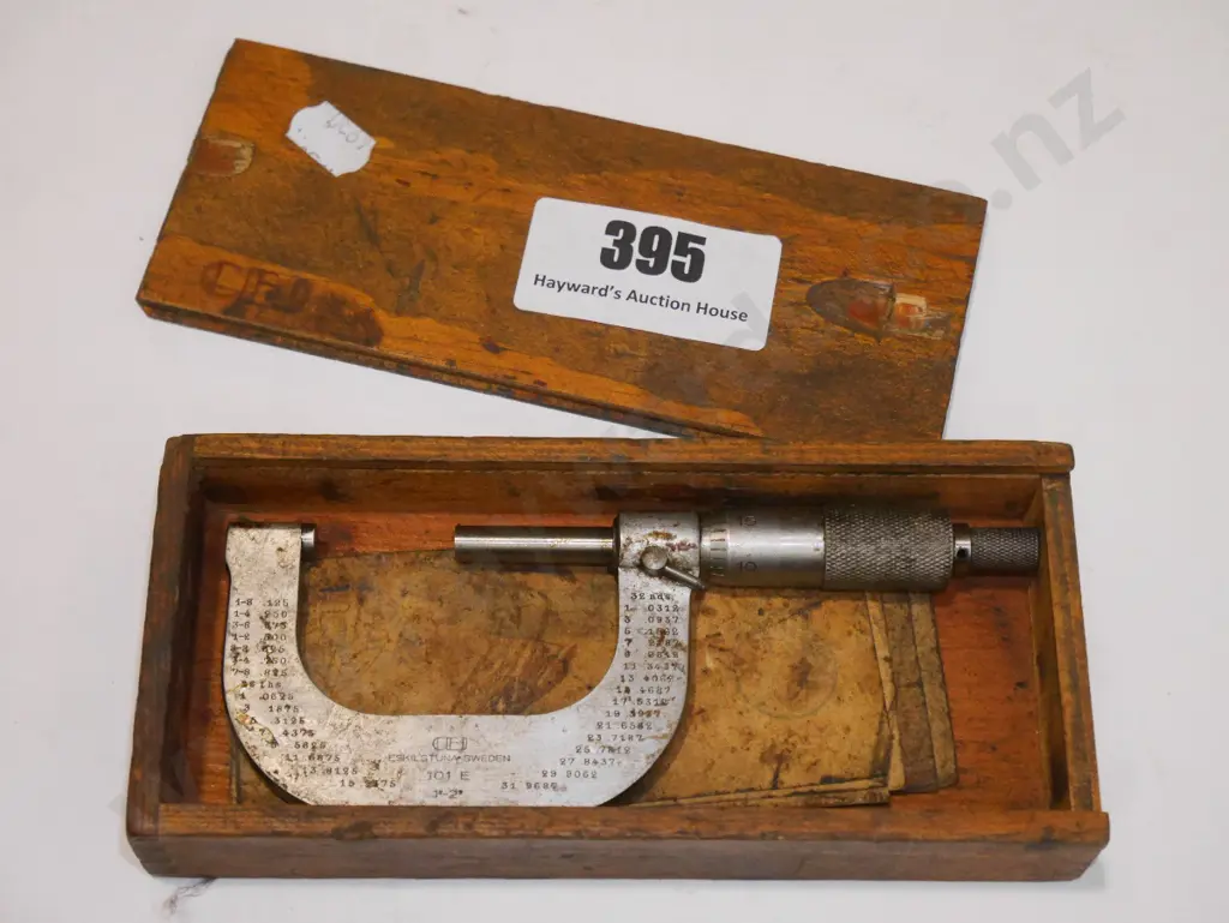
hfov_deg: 30.3
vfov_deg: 22.9
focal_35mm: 64
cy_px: 462
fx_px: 2273
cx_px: 614
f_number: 5.6
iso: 3200
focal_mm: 32
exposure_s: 1/125
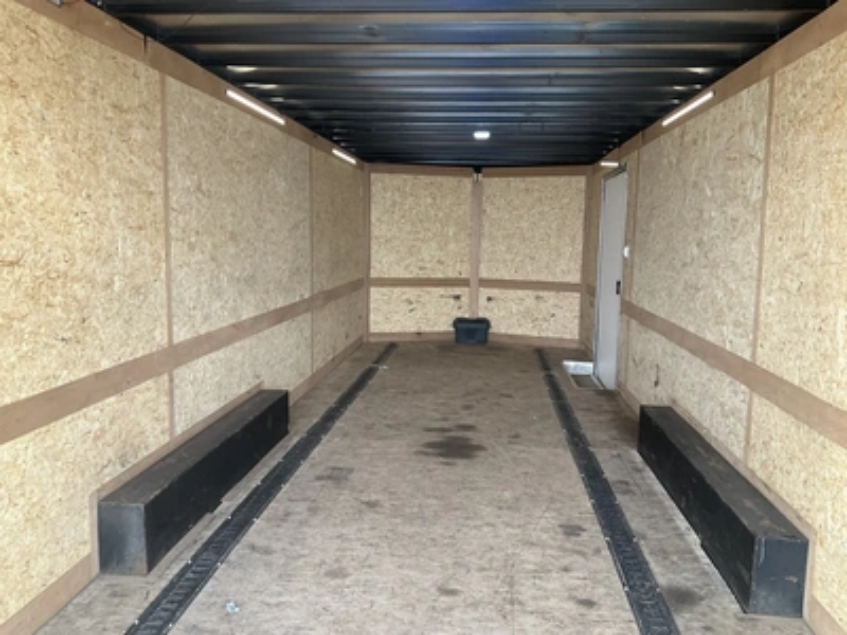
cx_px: 424
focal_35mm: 29
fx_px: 710
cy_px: 318
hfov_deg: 61.7
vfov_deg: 48.2
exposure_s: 1/122
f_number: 1.8
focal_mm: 3
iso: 32
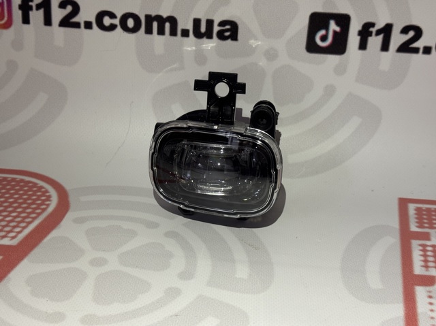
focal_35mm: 48
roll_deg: -3.1
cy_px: 163
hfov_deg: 39.7
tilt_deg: -24.1
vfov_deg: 30.2
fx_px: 604
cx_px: 218
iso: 250
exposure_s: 1/53
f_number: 1.78
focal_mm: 6.76
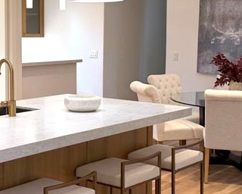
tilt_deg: -5.7
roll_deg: -0.3
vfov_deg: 20.4
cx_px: 76
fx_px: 537
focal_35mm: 75
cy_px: 80
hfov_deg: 25.2
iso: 100
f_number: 1.78
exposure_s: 1/120
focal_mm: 6.76
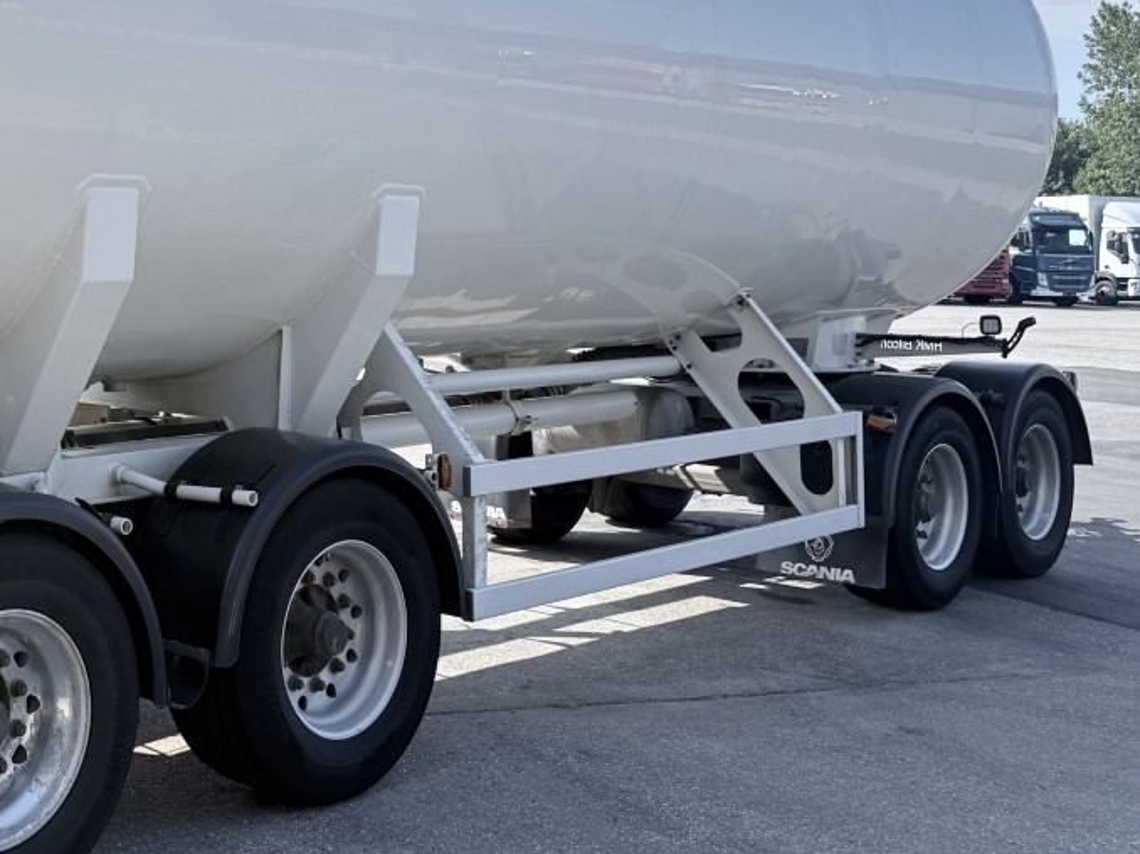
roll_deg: -1.2
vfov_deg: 27.9
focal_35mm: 51
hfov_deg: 35.0
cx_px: 81
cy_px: 165
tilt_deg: +3.3
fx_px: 1679
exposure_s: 1/2370
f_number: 1.78
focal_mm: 6.76
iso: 100
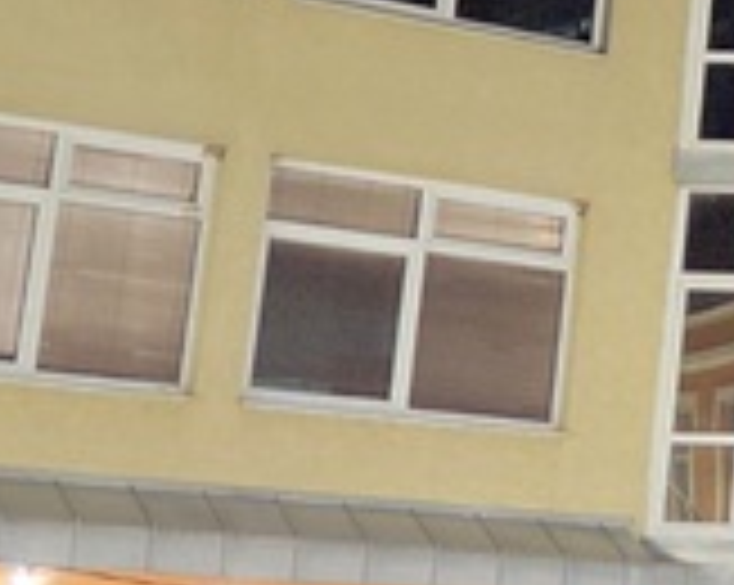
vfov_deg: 11.1
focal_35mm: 138
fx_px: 2994
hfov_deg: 12.1
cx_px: 1549
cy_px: 158
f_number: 1.8
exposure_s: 1/50
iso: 2000
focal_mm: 5.4
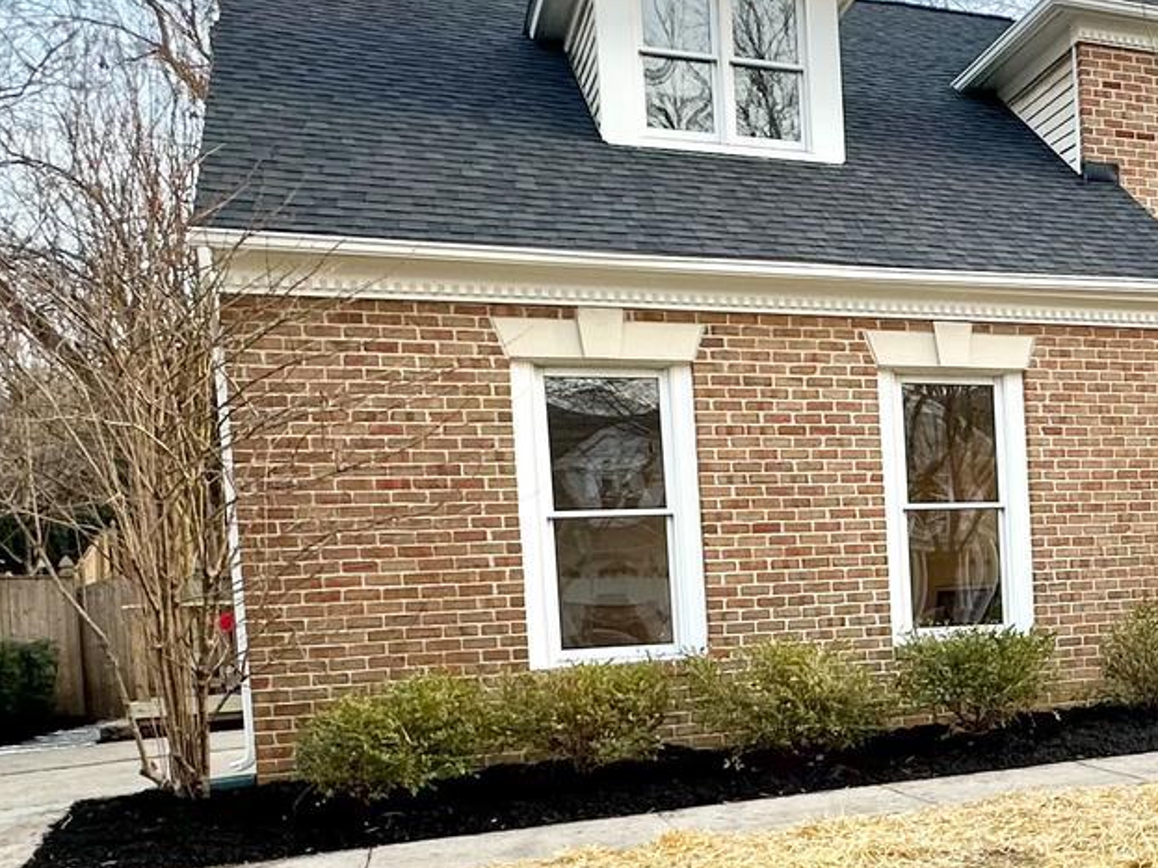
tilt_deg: -1.8
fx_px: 1539
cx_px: 1232
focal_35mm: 46
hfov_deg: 35.9
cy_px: 636
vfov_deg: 31.0
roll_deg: +2.6
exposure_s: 1/99
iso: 50
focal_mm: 2.22
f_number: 2.2
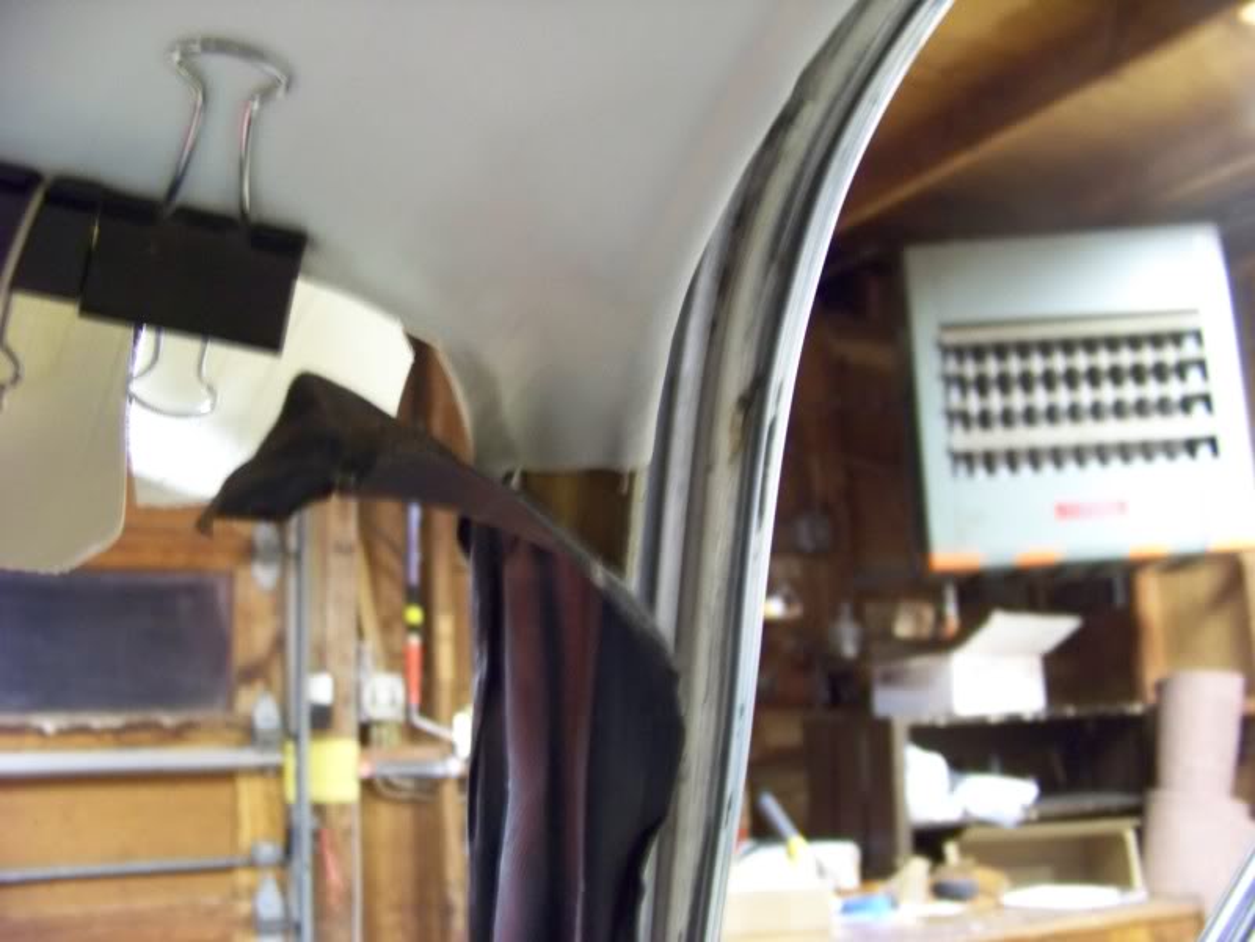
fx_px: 1305
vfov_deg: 39.7
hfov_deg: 51.4
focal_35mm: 36
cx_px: 628
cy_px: 471
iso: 400
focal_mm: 5.9
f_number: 2.8
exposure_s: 1/2
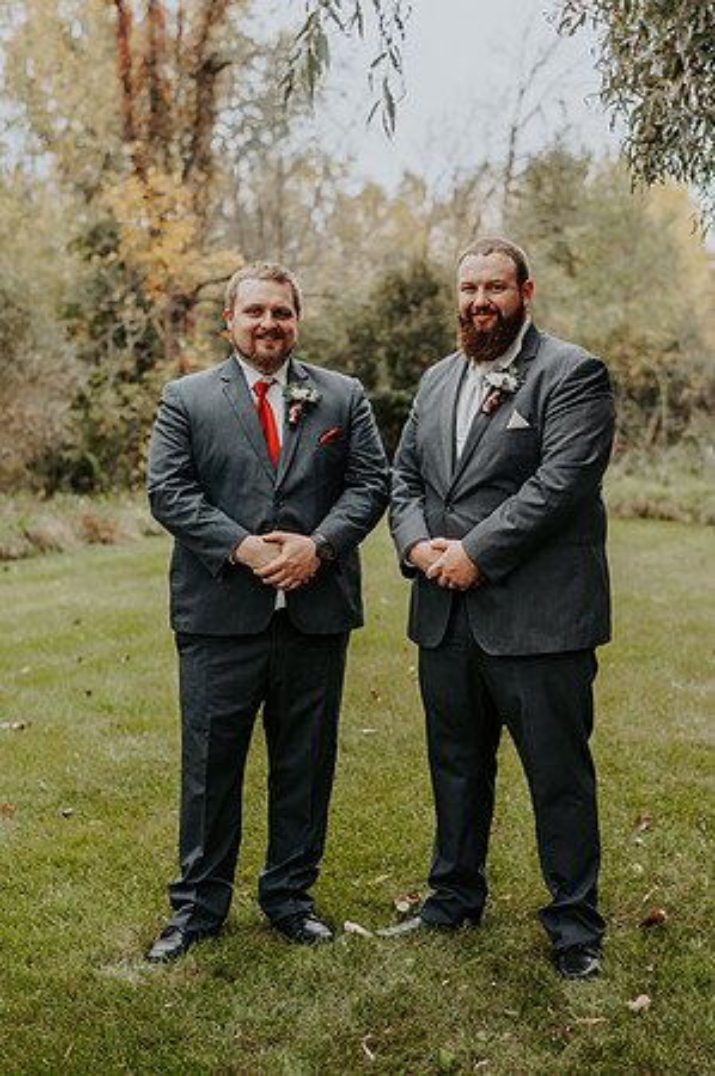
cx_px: 358
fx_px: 1732
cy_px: 538
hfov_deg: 23.3
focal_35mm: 58
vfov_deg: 34.5
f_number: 2.8
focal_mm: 58
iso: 500
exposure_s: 1/1000
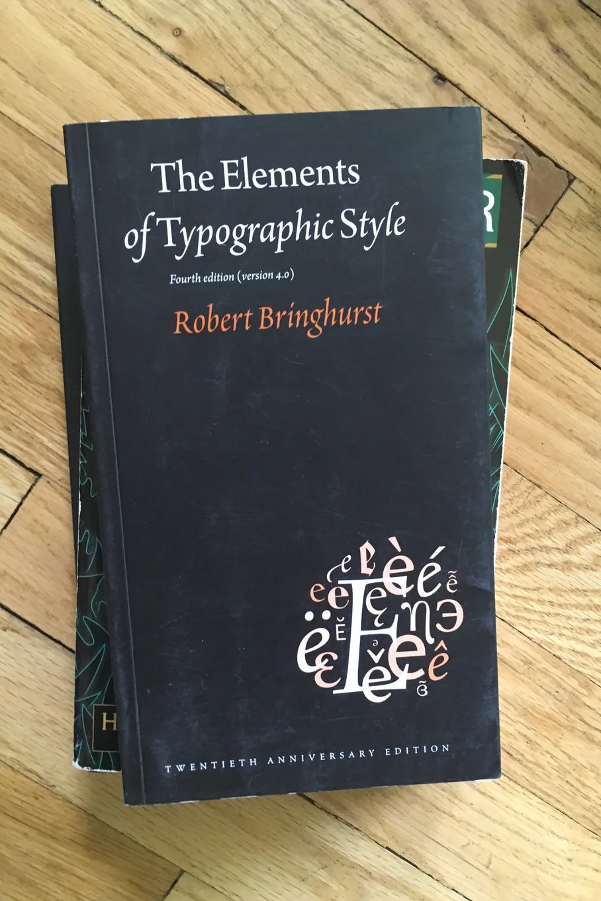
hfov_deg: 42.2
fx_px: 776
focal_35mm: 31
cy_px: 447
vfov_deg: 60.3
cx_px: 347
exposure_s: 1/30
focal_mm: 4.15
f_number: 2.2
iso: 200
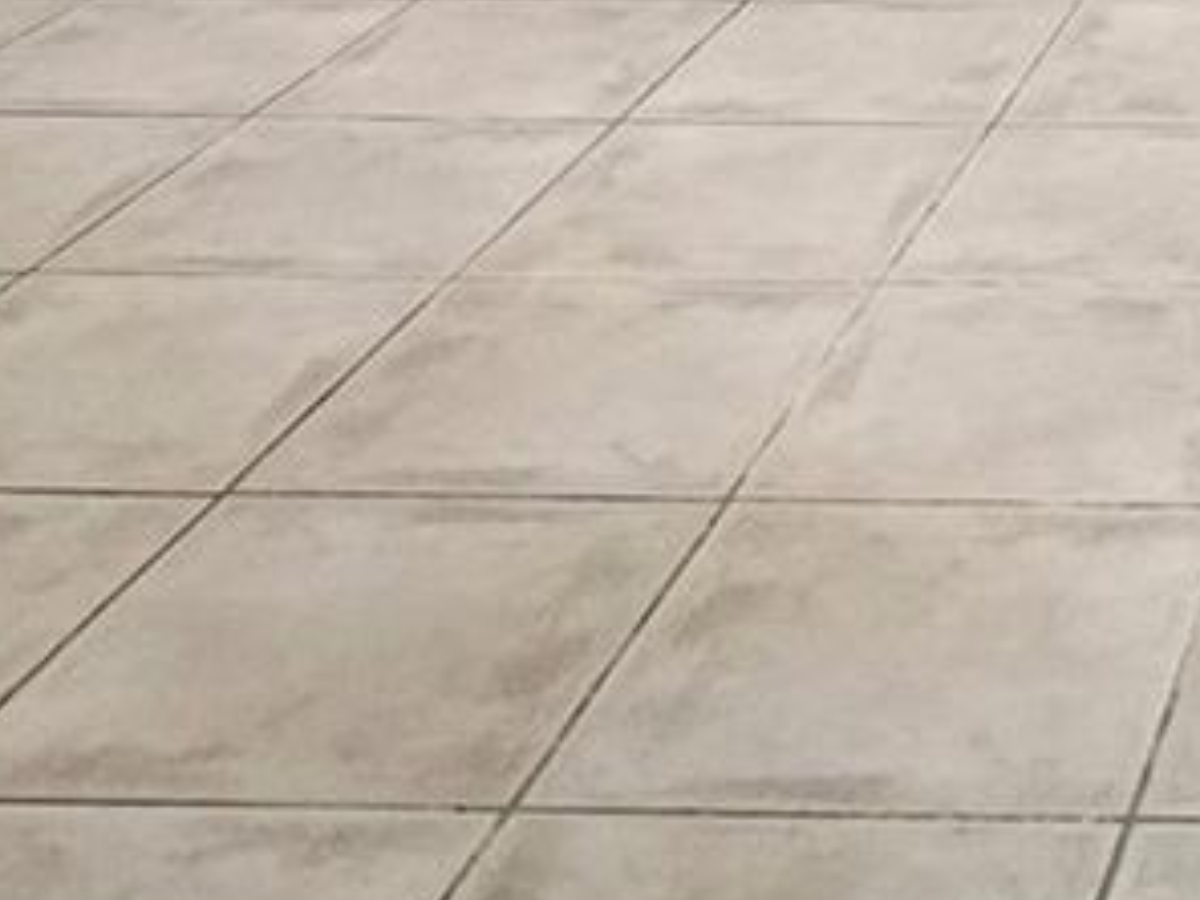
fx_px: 2704
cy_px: -908
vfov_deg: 15.2
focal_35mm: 78
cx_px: 1764
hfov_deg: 21.3
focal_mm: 10
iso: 1250
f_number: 8
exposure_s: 1/30
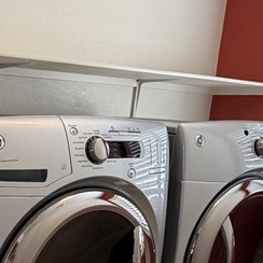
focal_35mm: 52
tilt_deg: -12.3
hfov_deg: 29.6
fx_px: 447
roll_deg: -2.1
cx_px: -25
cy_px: 197
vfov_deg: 32.2
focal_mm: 2.22
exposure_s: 1/60
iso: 250
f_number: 2.2
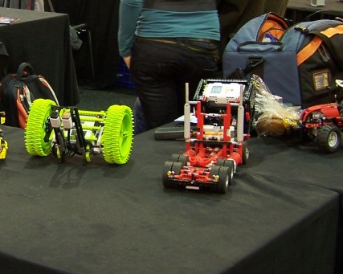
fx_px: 903
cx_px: 37
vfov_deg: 17.2
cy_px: 85
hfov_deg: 21.1
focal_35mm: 89
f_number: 2.8
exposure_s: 1/2
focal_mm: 6.3
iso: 80
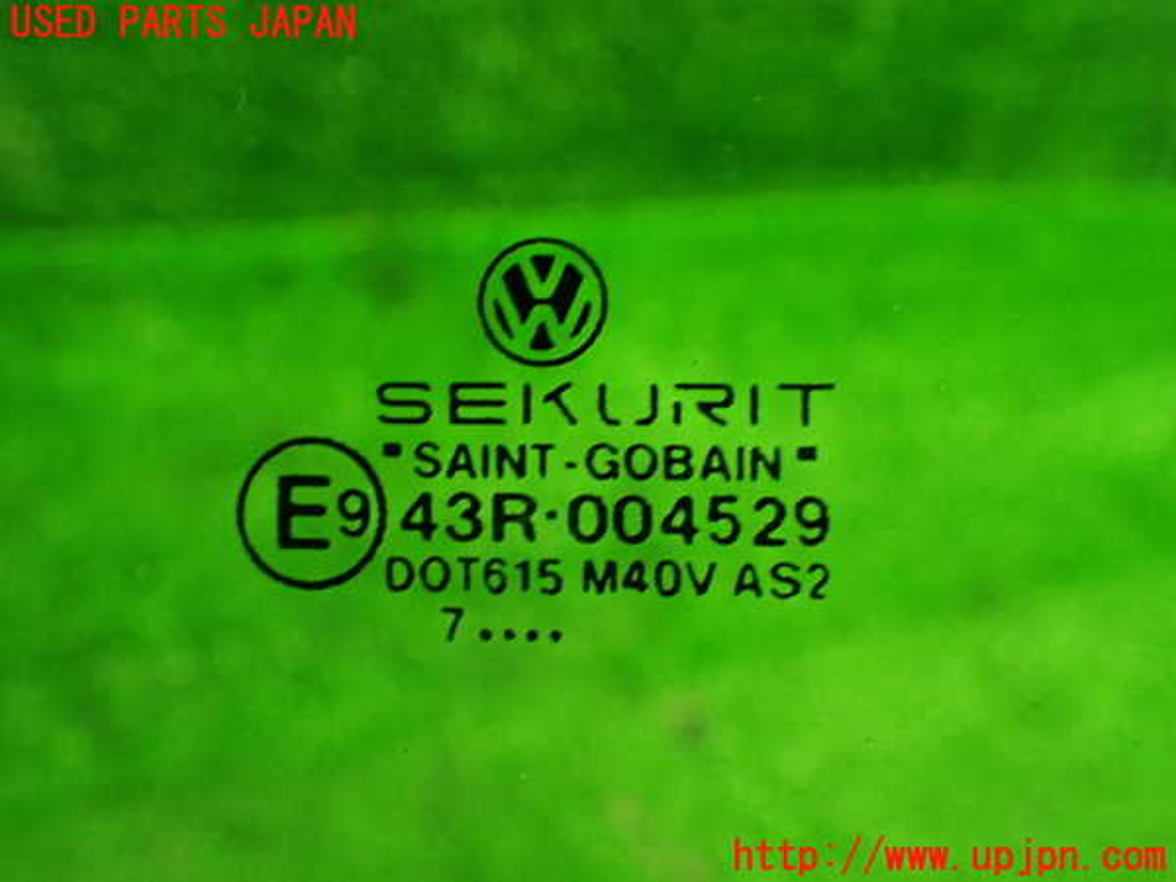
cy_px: 441
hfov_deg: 60.0
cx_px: 588
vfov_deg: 46.8
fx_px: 1019
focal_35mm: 30
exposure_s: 1/40
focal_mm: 5.4
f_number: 2.3
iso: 800
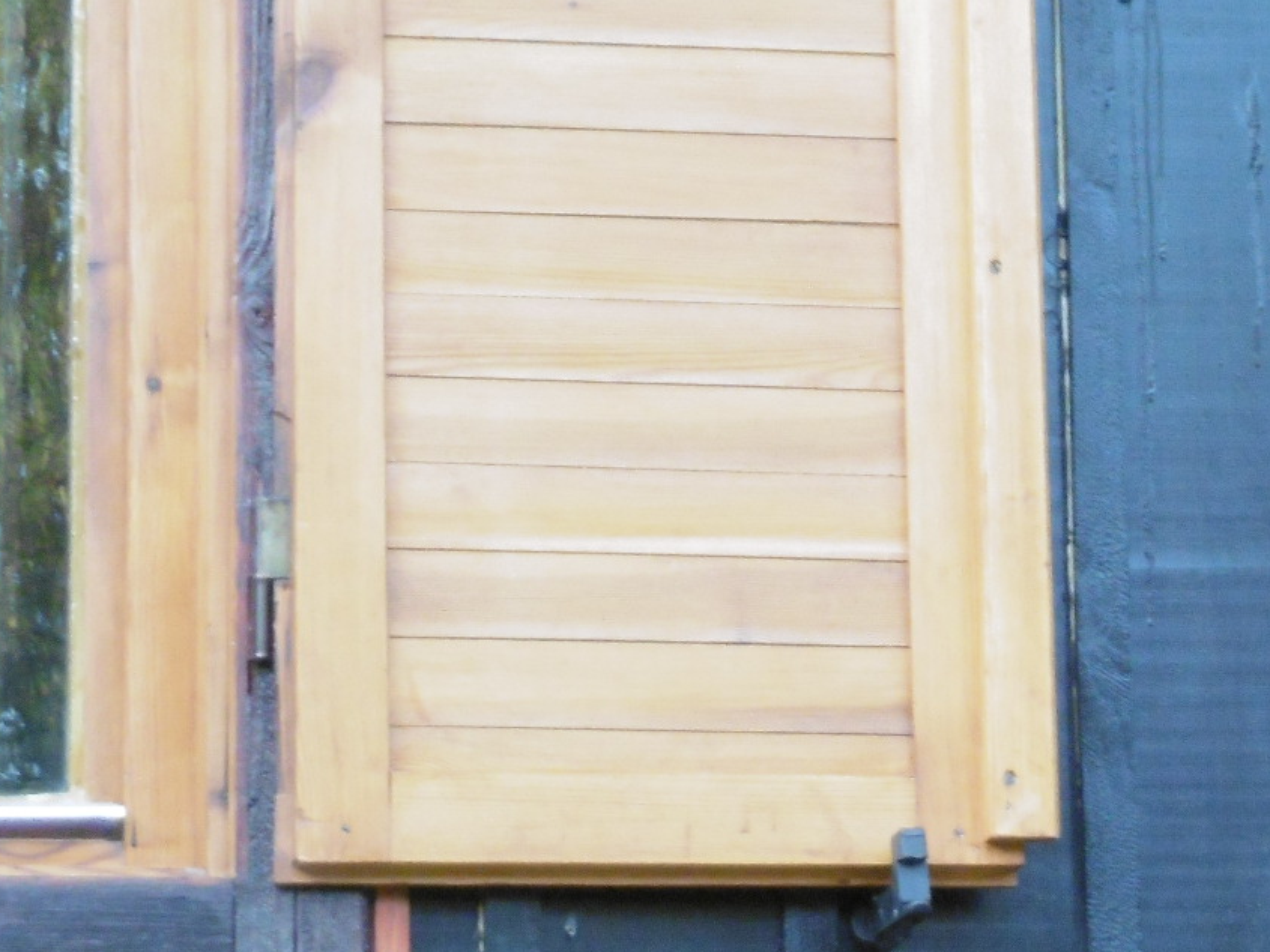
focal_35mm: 189
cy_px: 72
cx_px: 1108
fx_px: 6935
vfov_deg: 7.8
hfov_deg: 10.4
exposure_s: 1/60
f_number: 4.5
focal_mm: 14
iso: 400
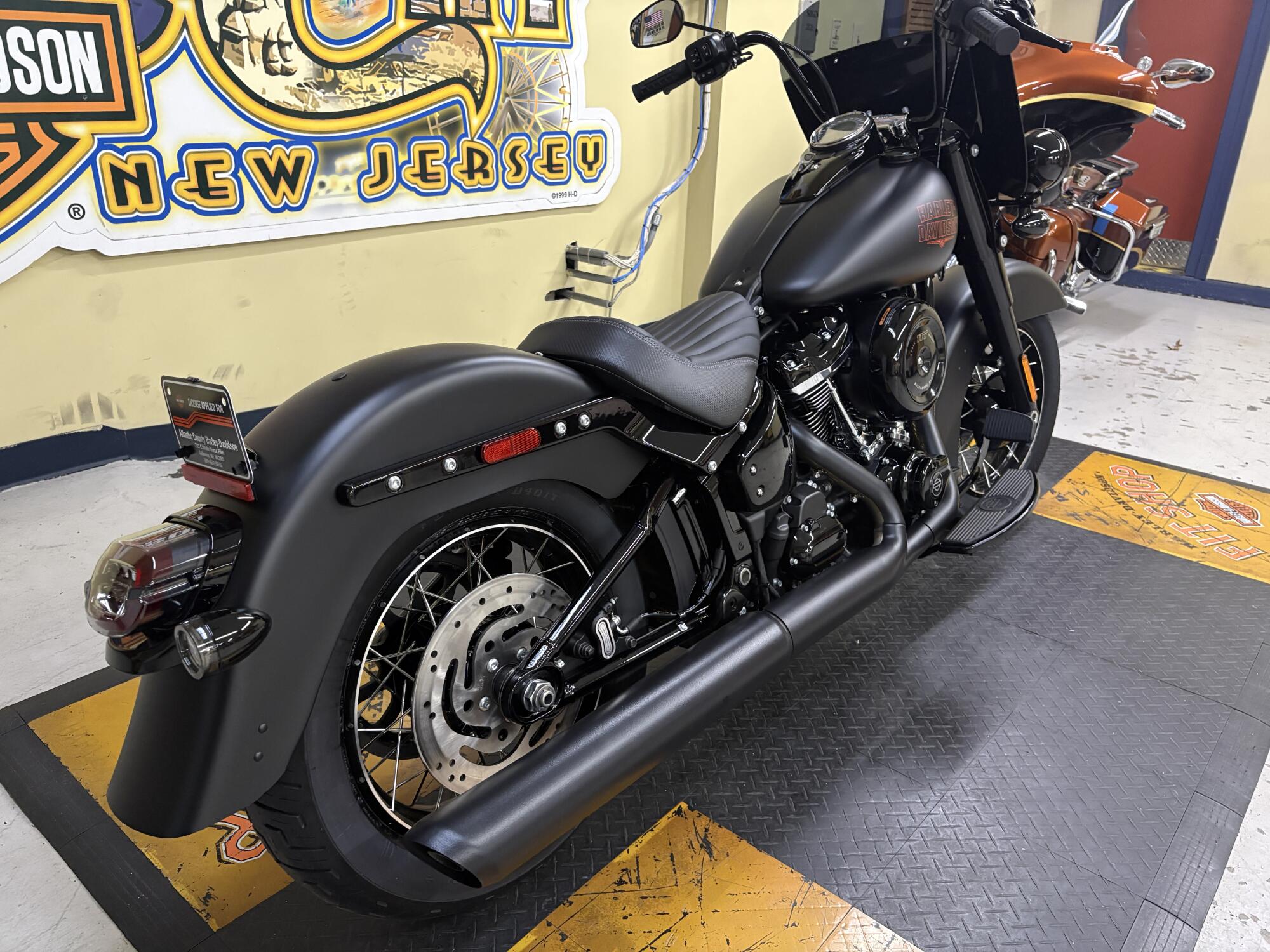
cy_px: 476
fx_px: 954
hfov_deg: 67.3
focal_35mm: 26
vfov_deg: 53.1
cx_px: 635
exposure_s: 1/60
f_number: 1.6
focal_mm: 5.96
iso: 320
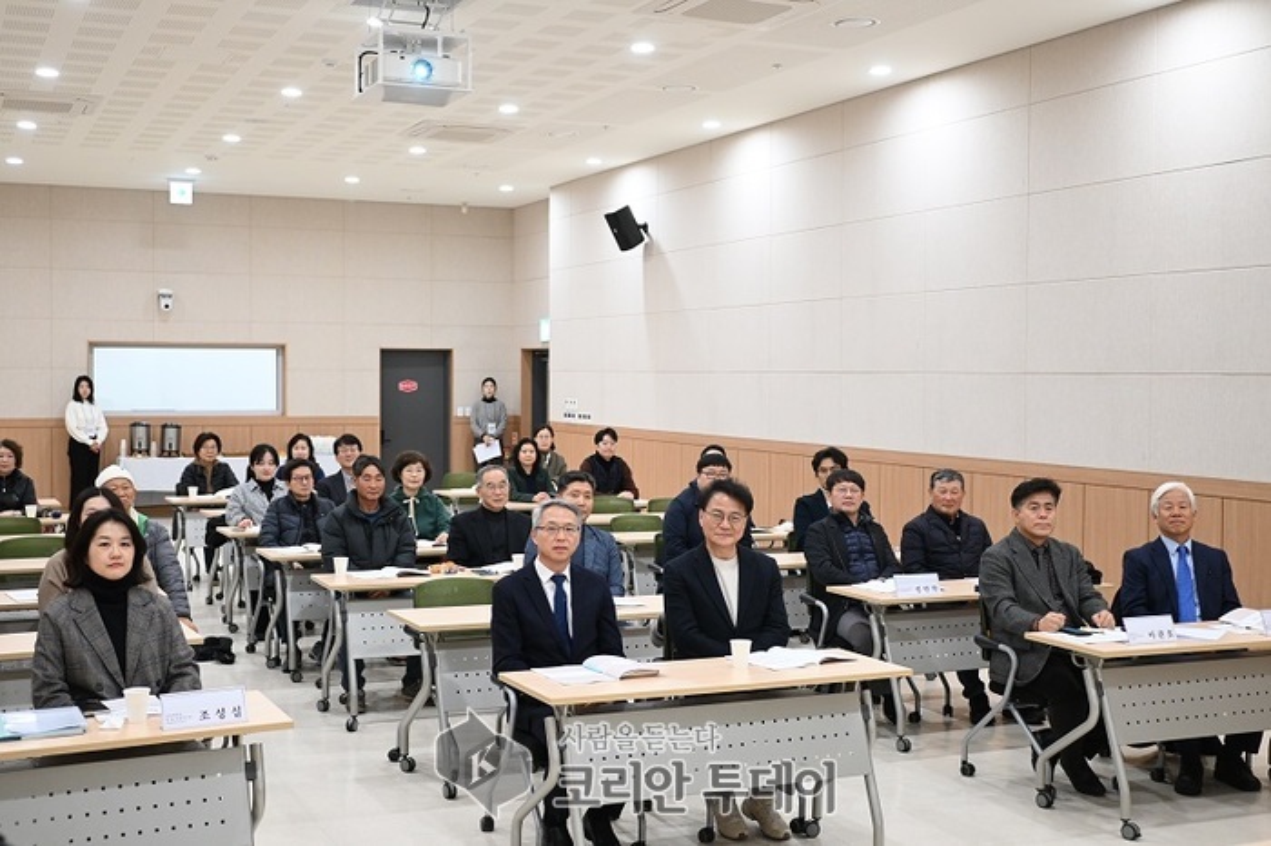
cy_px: 423
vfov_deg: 31.9
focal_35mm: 42
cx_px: 636
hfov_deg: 46.4
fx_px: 1482
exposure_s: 1/125
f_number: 2.8
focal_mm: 28
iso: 1100
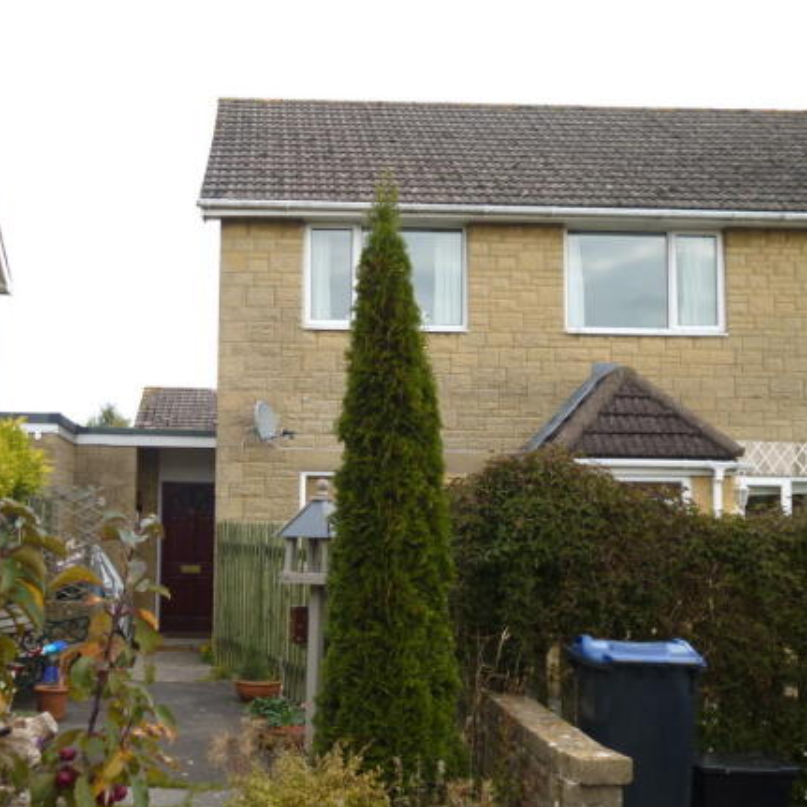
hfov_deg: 34.4
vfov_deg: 34.7
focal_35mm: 49
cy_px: 402
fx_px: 1292
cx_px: 289
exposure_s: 1/200
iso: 100
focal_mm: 7.2
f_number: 3.6
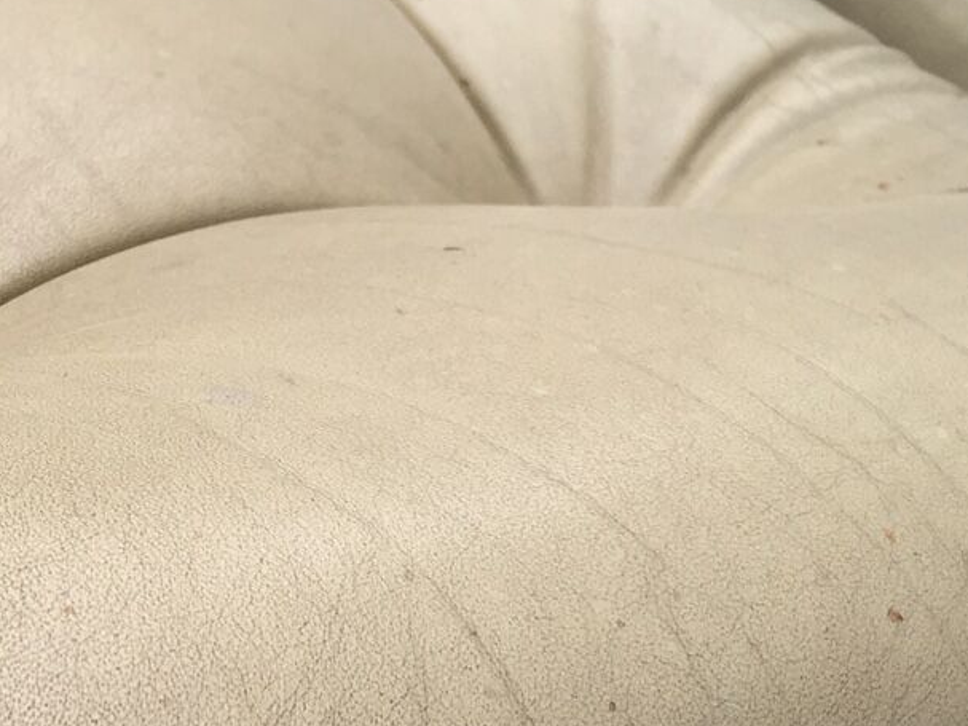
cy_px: 646
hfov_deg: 24.1
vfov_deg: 18.6
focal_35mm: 78
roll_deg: -1.5
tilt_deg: -40.8
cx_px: 48
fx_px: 2181
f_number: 2.2
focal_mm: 4.15
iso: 40
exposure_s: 1/100
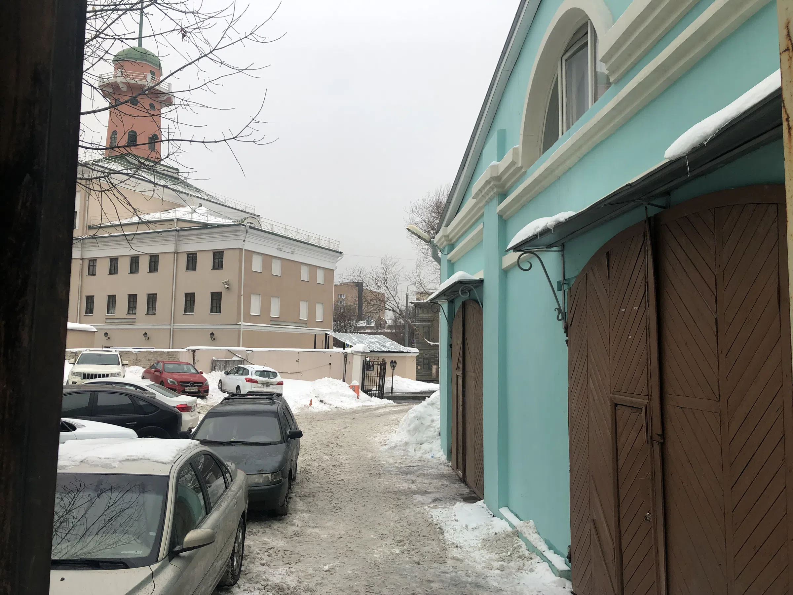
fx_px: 641
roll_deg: -1.6
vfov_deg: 49.7
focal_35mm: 28
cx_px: 396
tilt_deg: +5.8
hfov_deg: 63.4
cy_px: 298
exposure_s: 1/120
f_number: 1.8
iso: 20
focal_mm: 4
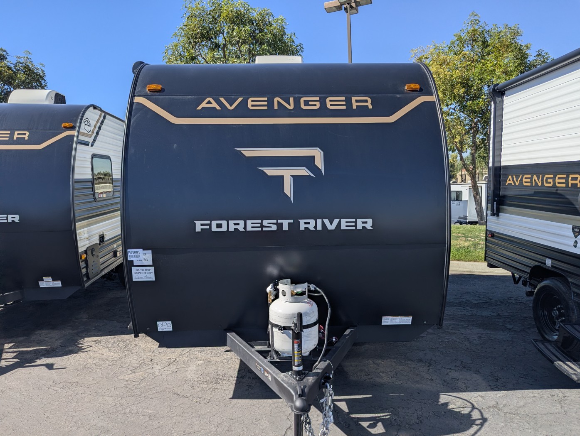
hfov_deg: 71.5
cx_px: 290
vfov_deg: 56.9
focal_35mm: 24
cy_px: 218
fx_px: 403
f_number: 1.85
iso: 43
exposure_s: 1/2899
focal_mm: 6.81
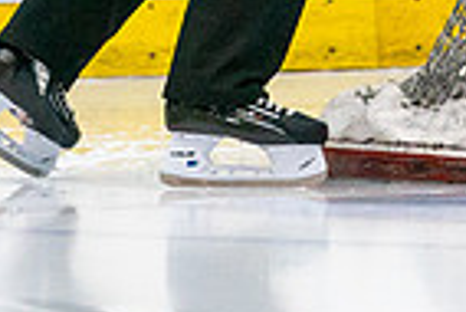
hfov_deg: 1.6
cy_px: -314
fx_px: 16534
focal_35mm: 1276
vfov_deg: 1.1
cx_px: 207
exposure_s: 1/1250
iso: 3200
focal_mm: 200
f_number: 2.8
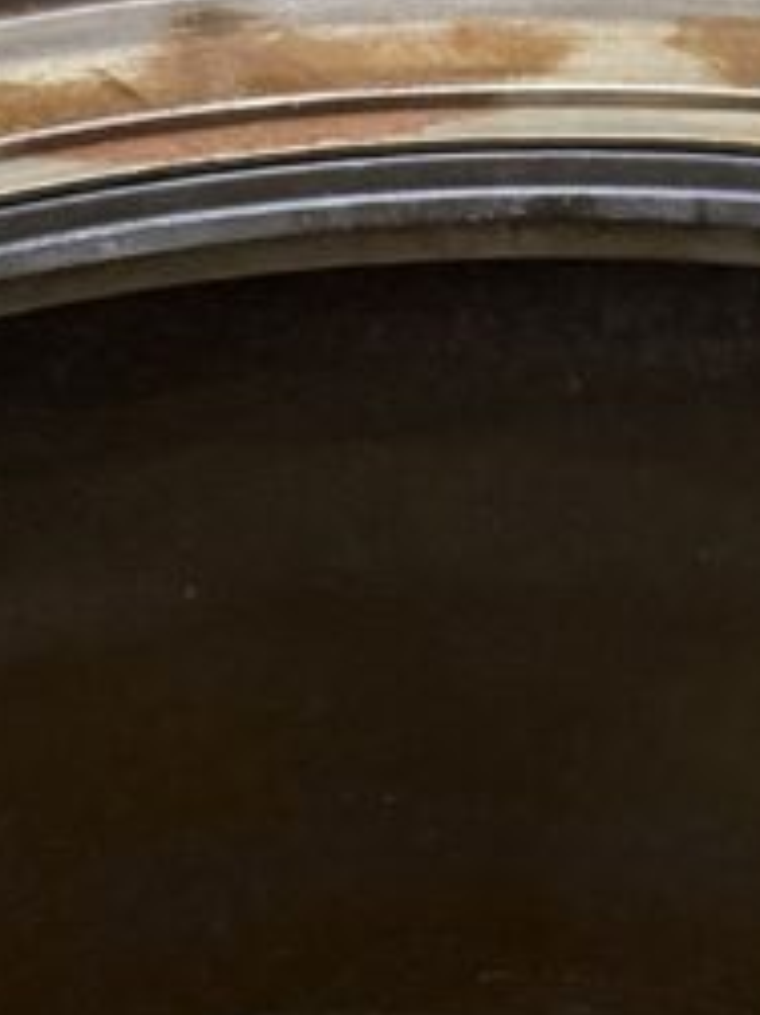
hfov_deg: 15.1
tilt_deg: -51.3
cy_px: 1828
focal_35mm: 98
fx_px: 2871
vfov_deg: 16.7
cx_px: 364
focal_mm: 6.76
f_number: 1.78
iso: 800
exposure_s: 1/60
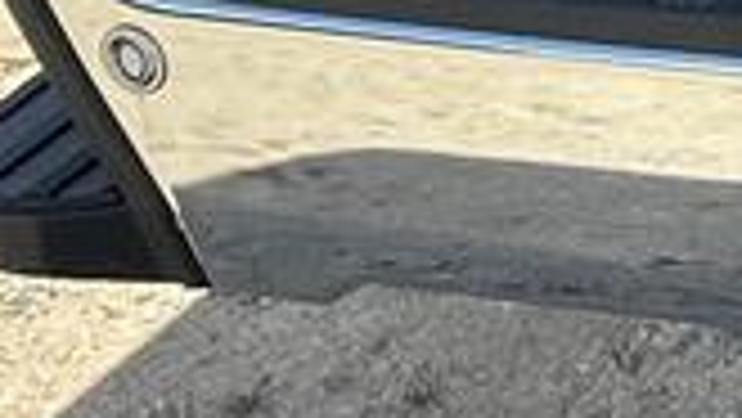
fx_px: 3996
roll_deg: +4.6
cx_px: 1835
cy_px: -975
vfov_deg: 5.5
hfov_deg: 9.4
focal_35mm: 203
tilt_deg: -13.6
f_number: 1.78
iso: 80
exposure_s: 1/2252
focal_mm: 6.86
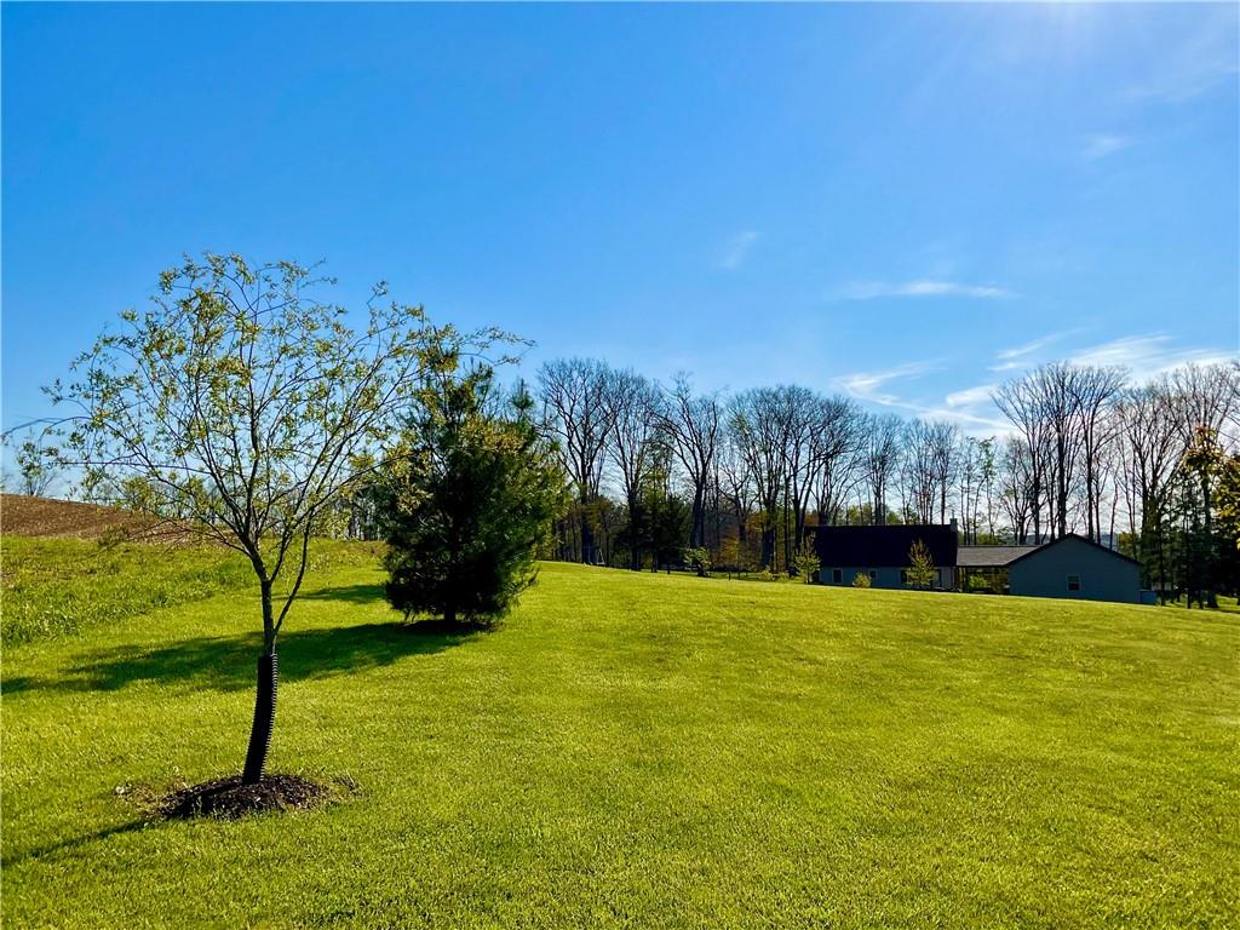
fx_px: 1039
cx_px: 620
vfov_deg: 48.2
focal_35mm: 29
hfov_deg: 61.7
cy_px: 465
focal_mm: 3
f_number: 1.8
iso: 16
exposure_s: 1/5263
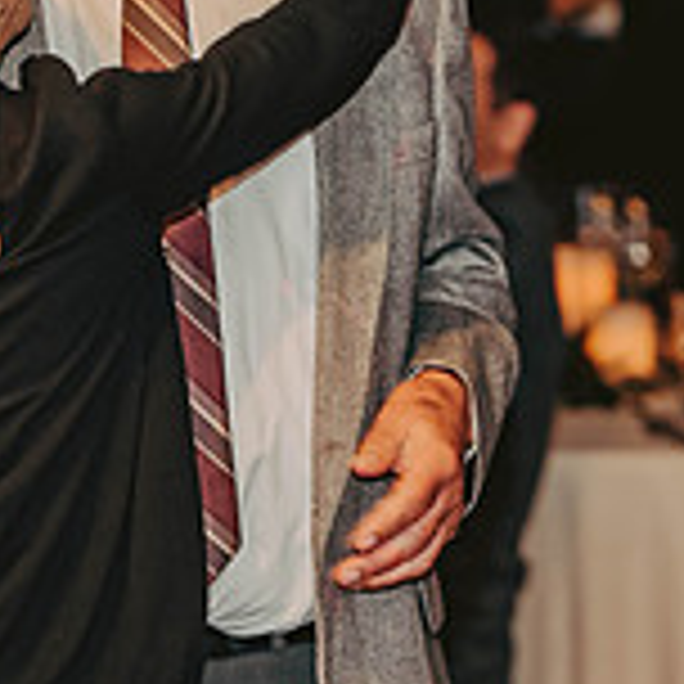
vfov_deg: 5.7
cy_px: -2
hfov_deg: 5.7
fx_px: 6908
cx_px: 140
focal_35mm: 309
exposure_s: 1/80
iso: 500
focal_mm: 95
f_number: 3.2
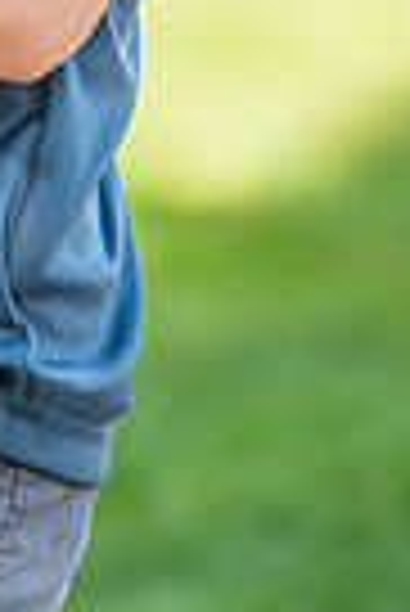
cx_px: -92
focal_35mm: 643
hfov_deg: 2.1
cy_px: -320
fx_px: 10956
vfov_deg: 3.2
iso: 100
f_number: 6.3
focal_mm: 195
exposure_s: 1/100
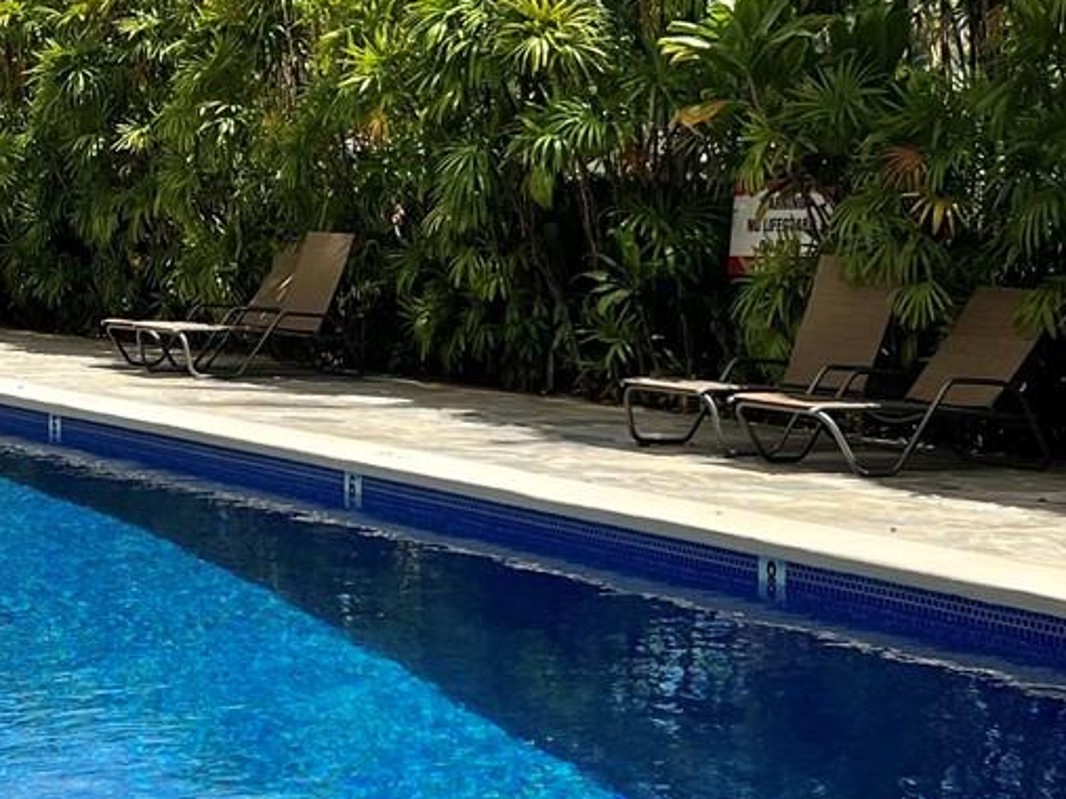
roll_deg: +0.1
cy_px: 273
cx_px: 330
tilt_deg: -2.4
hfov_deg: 23.7
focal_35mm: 82
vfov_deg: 17.9
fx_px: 2525
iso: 50
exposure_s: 1/3571
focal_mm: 5.7
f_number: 1.5
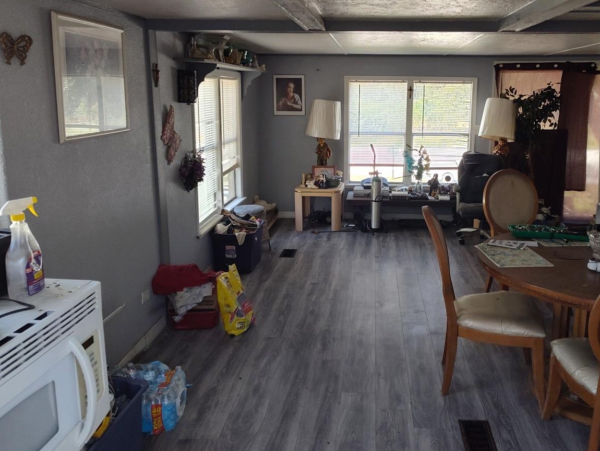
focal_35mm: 32
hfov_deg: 56.5
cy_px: 186
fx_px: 555
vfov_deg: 44.0
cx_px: 347
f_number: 1.8
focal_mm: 5.56
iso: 339
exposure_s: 1/120
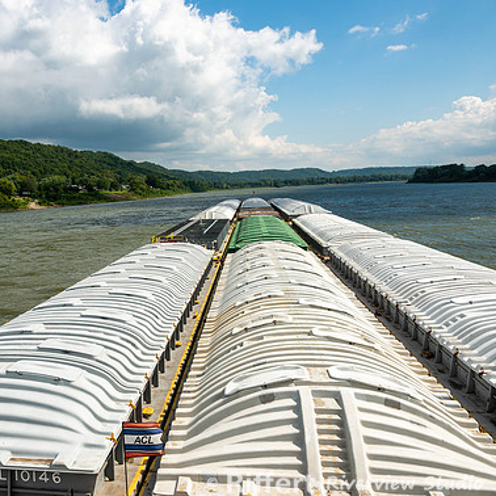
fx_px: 600
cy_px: 253
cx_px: 119
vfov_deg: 44.9
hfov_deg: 43.4
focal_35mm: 37
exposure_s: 1/320
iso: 100
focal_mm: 28
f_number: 10
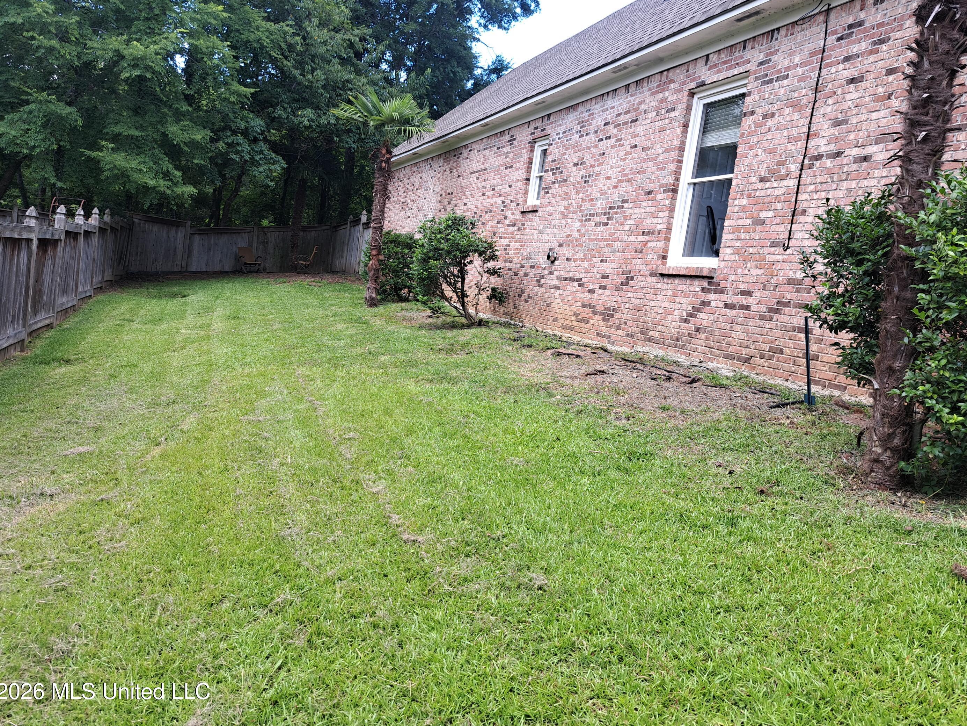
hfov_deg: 67.3
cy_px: 334
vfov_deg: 53.0
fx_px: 726
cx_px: 501
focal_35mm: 26
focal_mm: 5.23
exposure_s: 1/215
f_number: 1.8
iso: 50
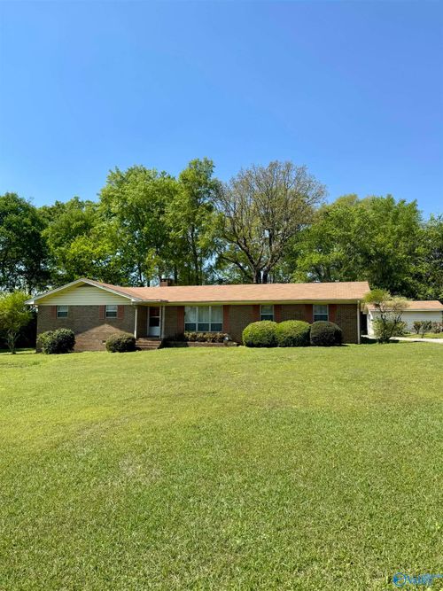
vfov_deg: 71.6
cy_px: 296
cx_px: 222
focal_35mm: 24
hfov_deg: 56.8
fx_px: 410
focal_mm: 6.76
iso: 80
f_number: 1.78
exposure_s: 1/3247
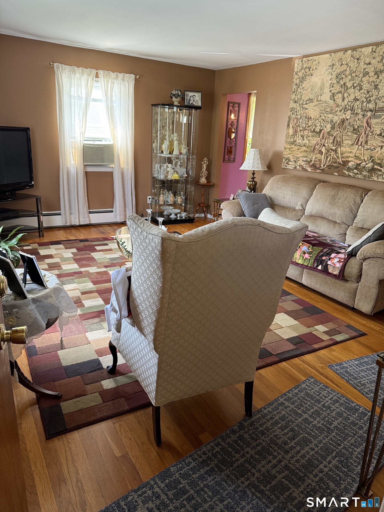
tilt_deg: -18.2
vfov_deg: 71.6
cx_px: 192
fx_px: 355
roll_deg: -3.7
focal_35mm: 24
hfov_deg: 56.8
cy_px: 256
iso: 320
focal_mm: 6.76
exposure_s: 1/60
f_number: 1.78
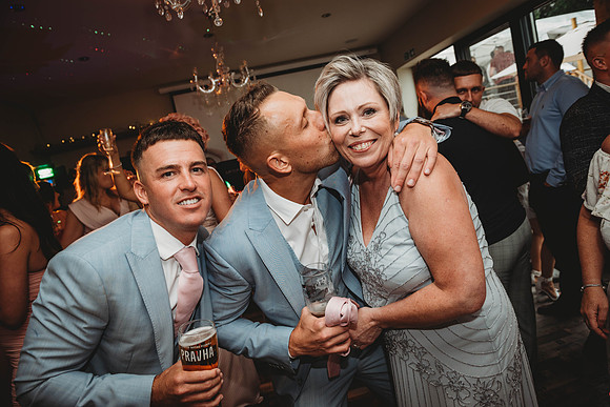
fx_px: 407
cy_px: 204
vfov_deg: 53.2
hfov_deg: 73.7
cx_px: 305
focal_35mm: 24
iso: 400
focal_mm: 24
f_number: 4.5
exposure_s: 1/60
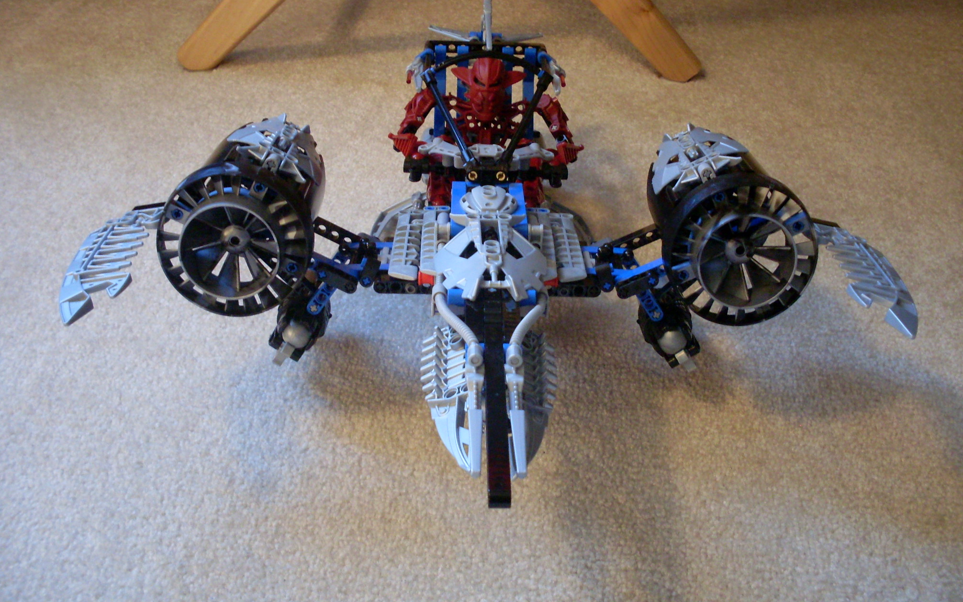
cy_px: 271
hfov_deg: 48.2
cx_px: 479
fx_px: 1076
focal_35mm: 41
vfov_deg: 31.2
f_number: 2.8
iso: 200
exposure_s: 1/30
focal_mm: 6.3
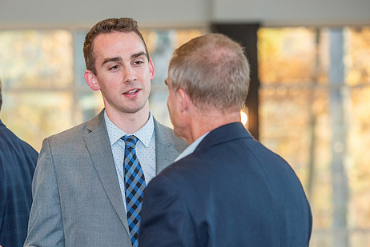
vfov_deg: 7.9
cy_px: 132
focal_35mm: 175
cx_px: 147
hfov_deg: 11.7
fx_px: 1800
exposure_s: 1/200
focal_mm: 135
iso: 1000
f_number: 4.5
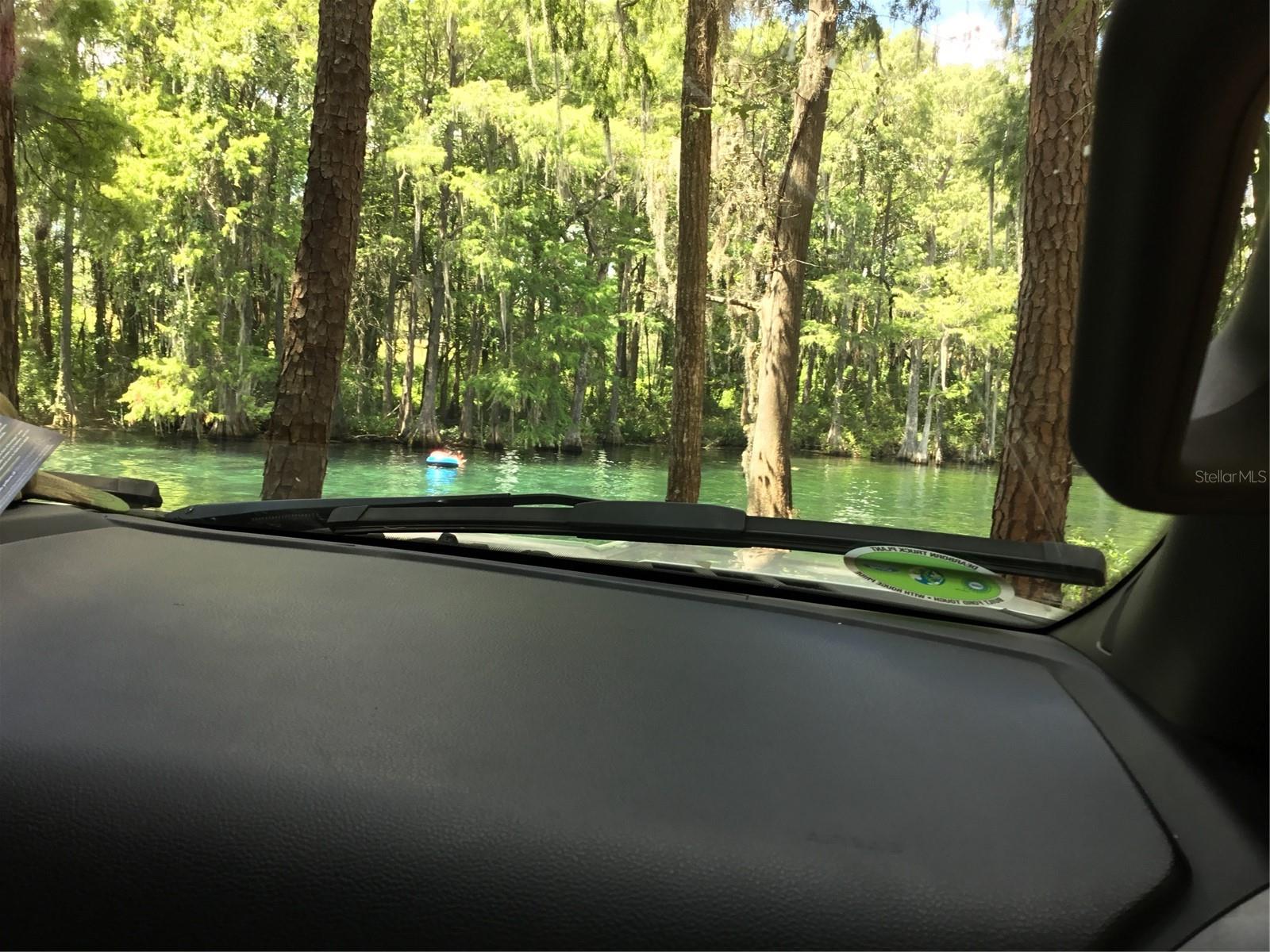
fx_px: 1137
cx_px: 635
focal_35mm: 31
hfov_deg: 58.4
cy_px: 476
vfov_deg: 45.4
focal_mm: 3.3
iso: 25
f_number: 2.4
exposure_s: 1/60
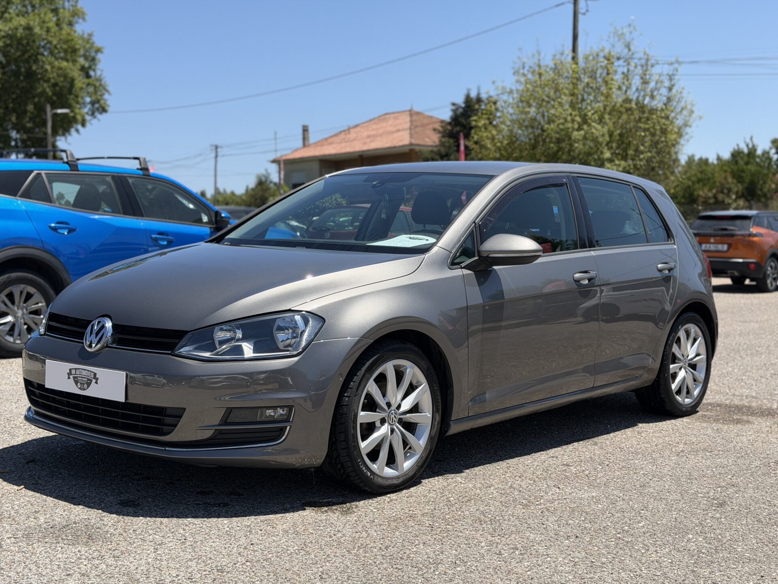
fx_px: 1079
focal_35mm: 48
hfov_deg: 39.7
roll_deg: +1.0
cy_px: 292
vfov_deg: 30.3
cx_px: 389
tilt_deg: -2.9
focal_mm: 6.76
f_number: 1.78
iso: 64
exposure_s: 1/3891
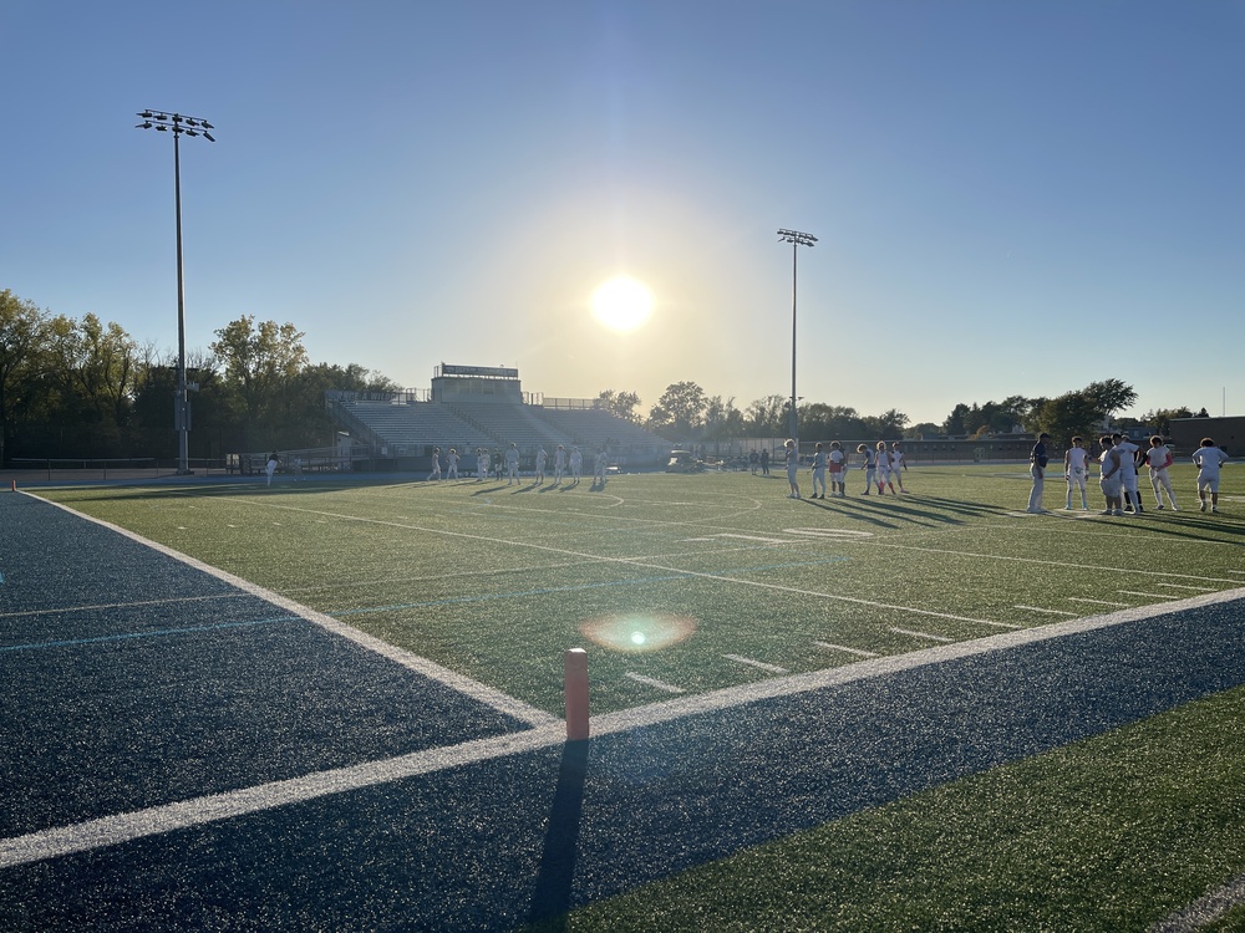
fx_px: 935
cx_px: 622
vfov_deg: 53.1
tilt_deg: -0.7
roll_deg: -0.2
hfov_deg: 67.3
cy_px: 466
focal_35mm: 26
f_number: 1.6
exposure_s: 1/6579
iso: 32
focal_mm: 5.1
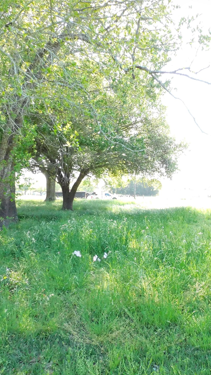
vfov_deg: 56.6
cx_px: 154
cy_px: 188
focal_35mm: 35
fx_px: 348
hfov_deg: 33.2
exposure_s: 1/500
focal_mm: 4.3
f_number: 3.3
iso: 800
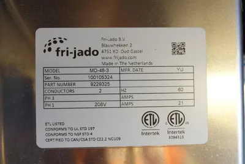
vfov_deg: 21.3
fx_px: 436
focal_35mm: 64
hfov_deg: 31.4
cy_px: 82
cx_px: 122
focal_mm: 23.39
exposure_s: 1/6
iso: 125
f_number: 4
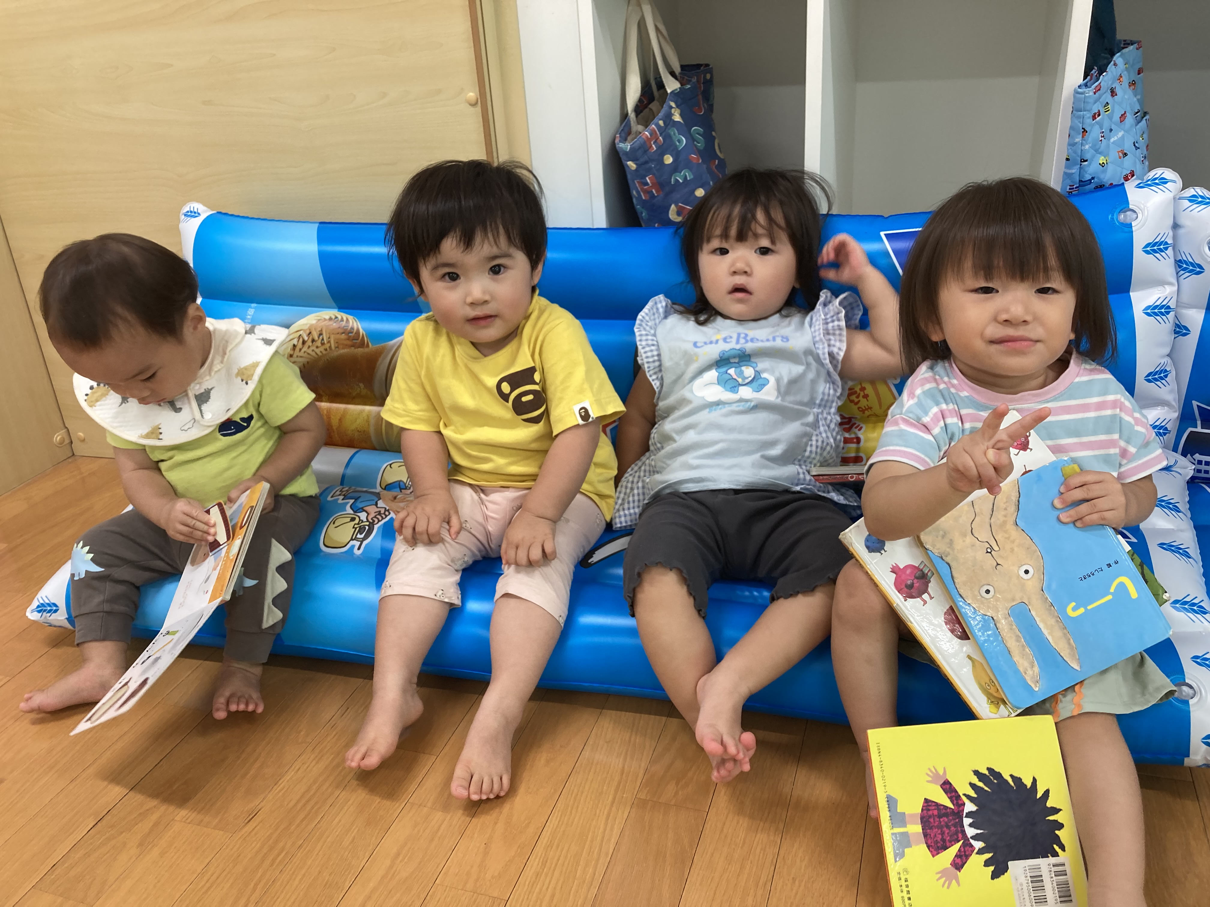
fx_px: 979
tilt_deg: -24.0
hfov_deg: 63.4
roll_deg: +3.7
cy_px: 454
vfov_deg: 49.7
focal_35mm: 28
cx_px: 605
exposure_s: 1/71
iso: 80
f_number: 1.8
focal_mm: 3.99
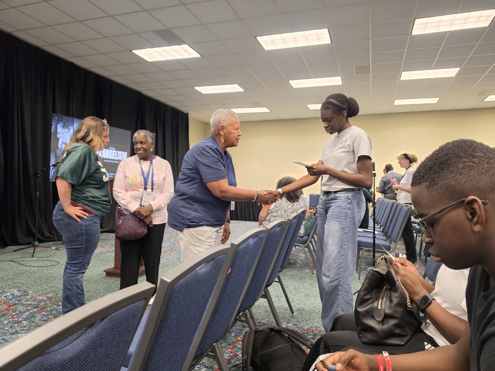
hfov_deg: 73.9
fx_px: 329
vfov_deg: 58.9
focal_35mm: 23
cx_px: 248
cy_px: 186
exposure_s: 1/120
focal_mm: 6.5
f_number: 1.4
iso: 250
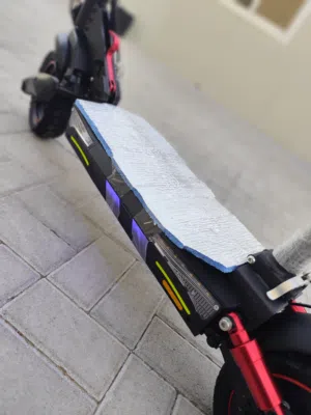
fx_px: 276
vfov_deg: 73.9
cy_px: 208
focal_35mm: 23
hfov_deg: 58.9
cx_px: 156
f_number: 1.65
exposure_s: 1/100
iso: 100
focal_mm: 6.19
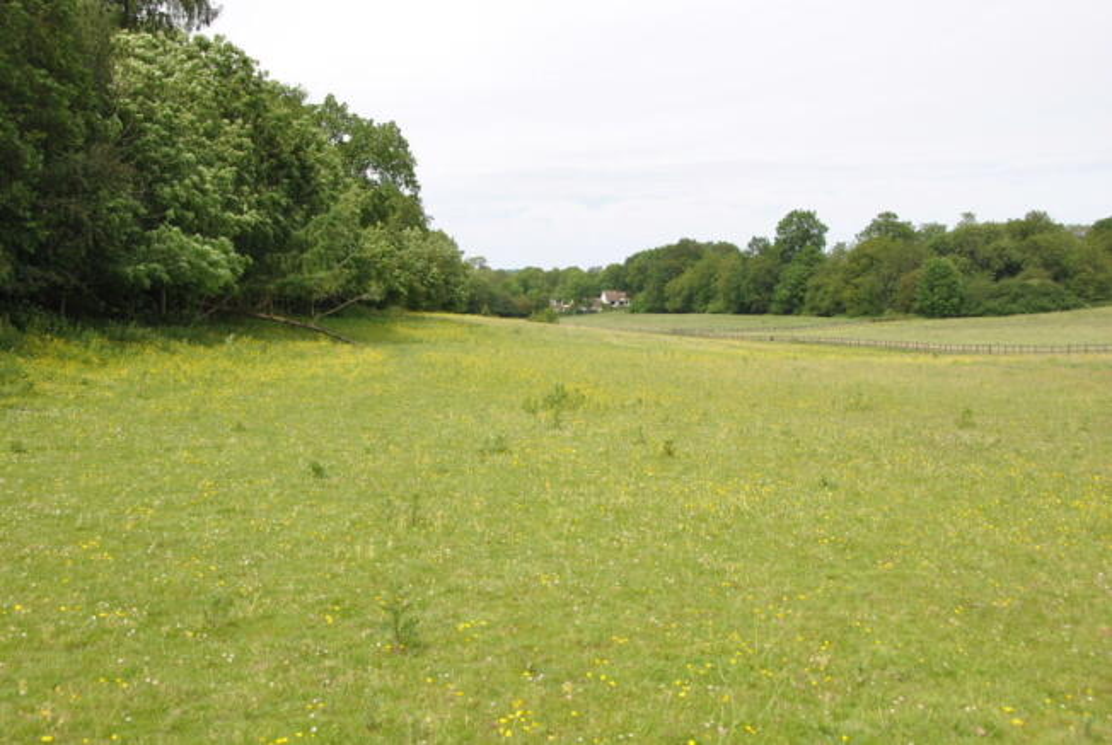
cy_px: 372
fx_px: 1207
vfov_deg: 34.3
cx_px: 556
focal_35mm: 39
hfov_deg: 49.5
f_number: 7.1
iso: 100
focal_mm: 26
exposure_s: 1/250
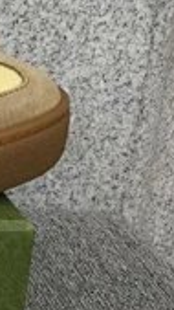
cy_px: 187
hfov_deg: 8.3
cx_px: -306
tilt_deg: -21.1
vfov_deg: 16.7
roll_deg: -0.4
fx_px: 1050
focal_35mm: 128
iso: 32
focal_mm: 3.3
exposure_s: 1/50
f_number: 2.4
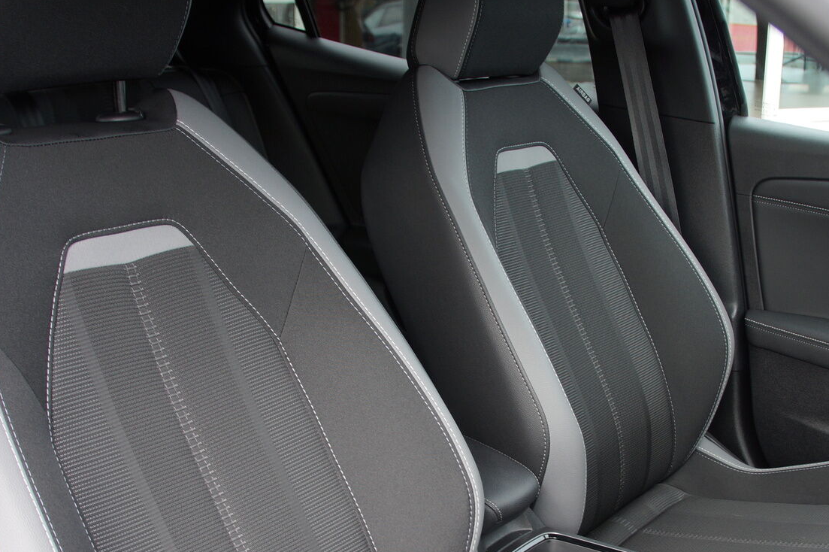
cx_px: 486
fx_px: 1082
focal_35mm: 47
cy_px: 411
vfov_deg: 28.2
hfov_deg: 41.8
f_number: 4.5
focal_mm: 18
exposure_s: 1/80
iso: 100
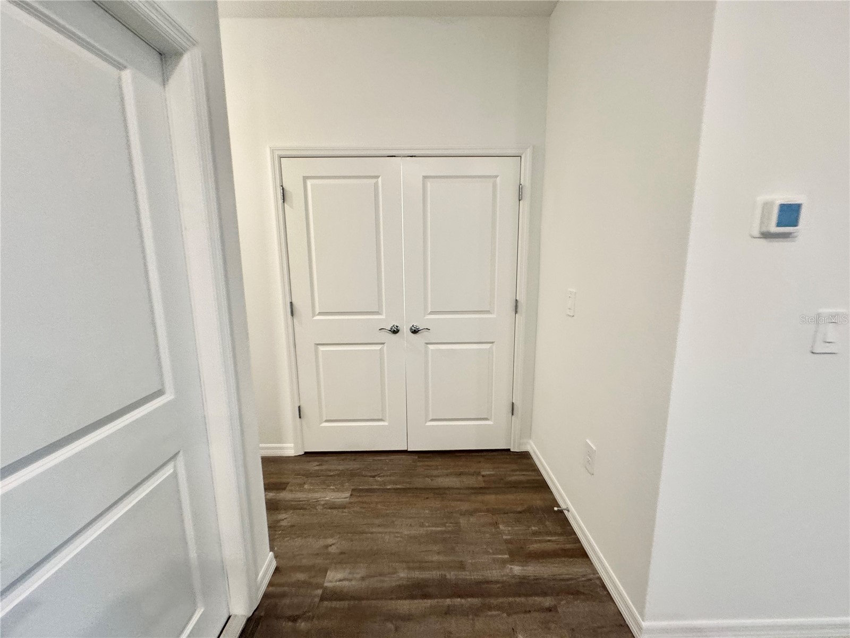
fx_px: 344
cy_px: 319
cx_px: 425
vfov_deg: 85.7
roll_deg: +0.8
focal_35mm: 14
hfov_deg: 102.1
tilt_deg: -12.4
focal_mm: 2.22
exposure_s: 1/60
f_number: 2.2
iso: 200
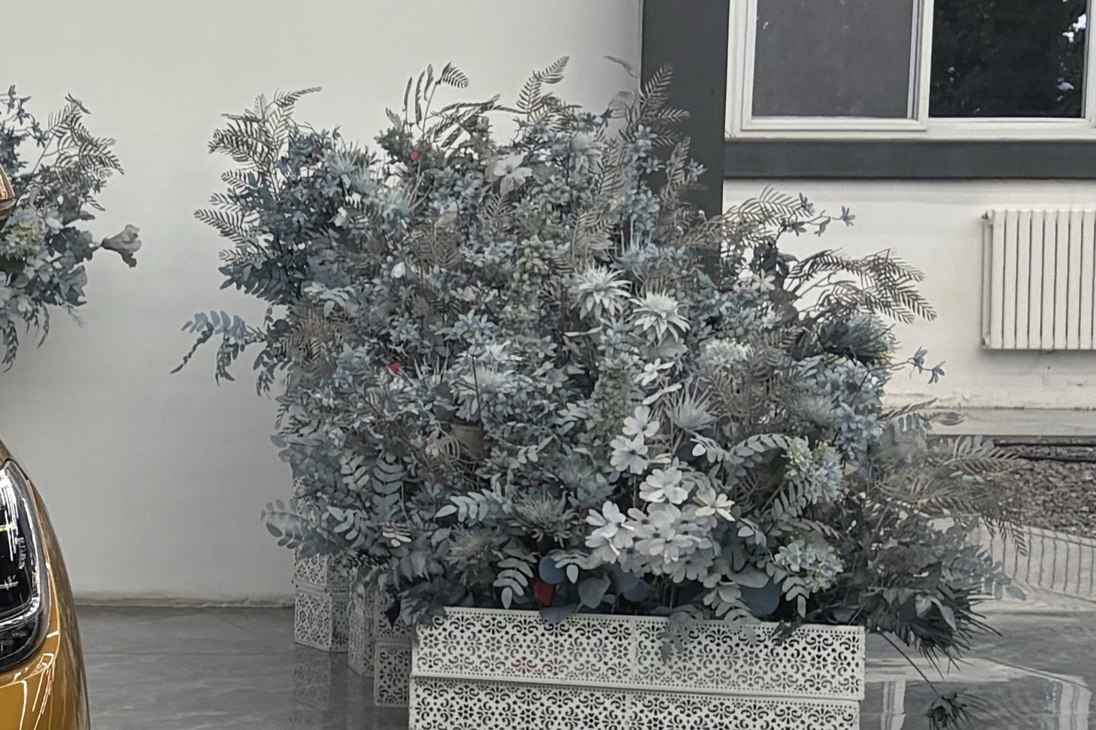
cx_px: -713
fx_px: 3227
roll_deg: -0.3
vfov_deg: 12.9
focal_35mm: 106
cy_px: 392
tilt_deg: -4.2
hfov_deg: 16.8
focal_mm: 5.96
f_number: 1.6
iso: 100
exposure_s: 1/100
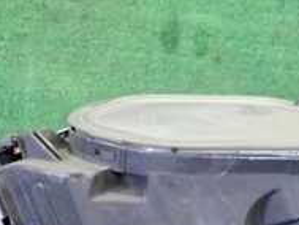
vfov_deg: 15.1
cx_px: 89
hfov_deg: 20.5
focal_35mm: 95
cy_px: 266
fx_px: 821
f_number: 2.3
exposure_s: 1/30
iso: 640
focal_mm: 5.4
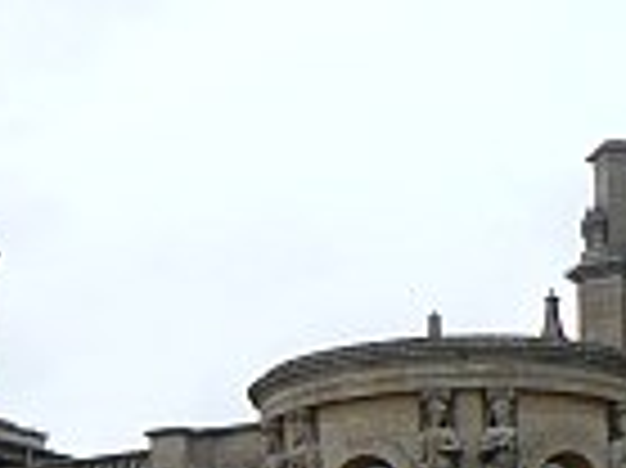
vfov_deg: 8.3
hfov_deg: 10.8
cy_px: 968
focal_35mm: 170
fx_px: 3072
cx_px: -567
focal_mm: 6.1
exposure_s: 1/640
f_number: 2.8
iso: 100
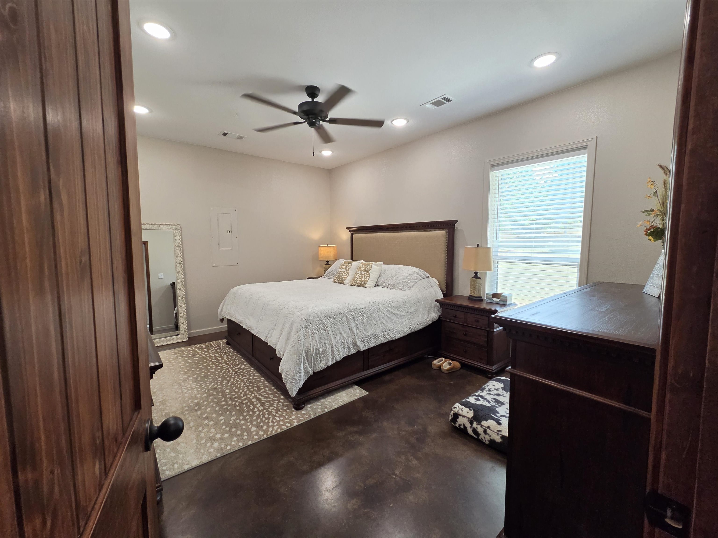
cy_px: 269
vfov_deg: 89.9
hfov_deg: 106.2
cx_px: 359
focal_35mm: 13
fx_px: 270
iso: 250
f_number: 2.2
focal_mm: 2.2
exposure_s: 1/120
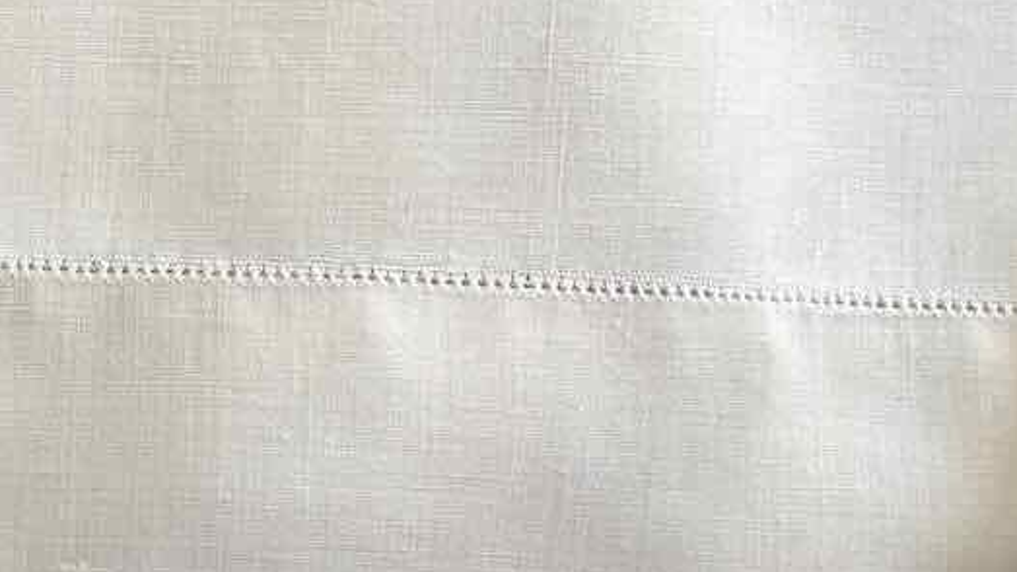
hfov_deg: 29.0
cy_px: 399
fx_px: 1753
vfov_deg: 18.5
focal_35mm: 65
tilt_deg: -87.8
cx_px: -126
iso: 32
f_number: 1.6
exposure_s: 1/124
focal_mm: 4.2
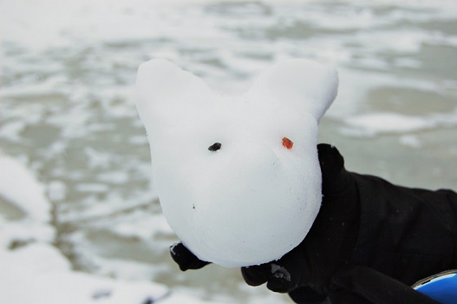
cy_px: 152
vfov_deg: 23.7
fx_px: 723
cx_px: 228
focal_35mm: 57
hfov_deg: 35.1
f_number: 7.1
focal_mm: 38
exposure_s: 1/200
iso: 200
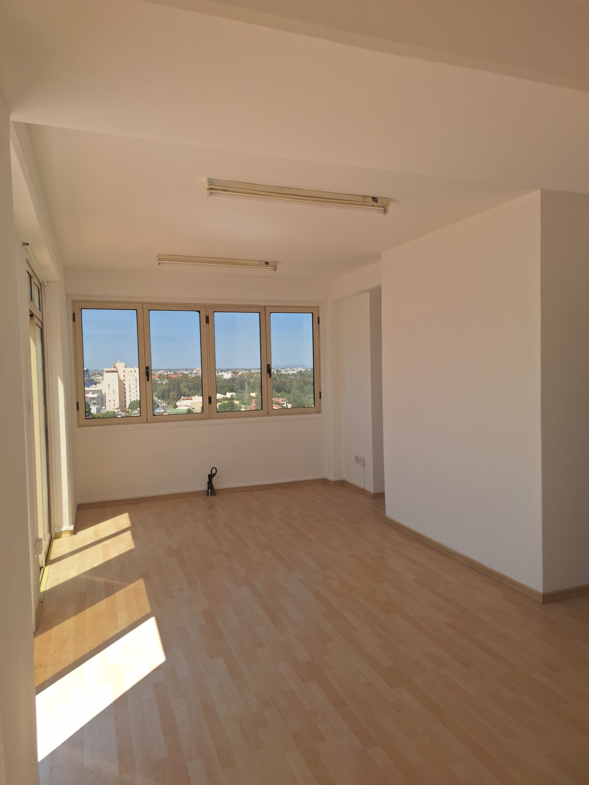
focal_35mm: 23
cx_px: 294
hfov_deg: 58.9
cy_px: 392
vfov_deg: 73.9
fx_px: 522
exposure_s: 1/1605
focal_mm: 5.54
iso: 40
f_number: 1.8
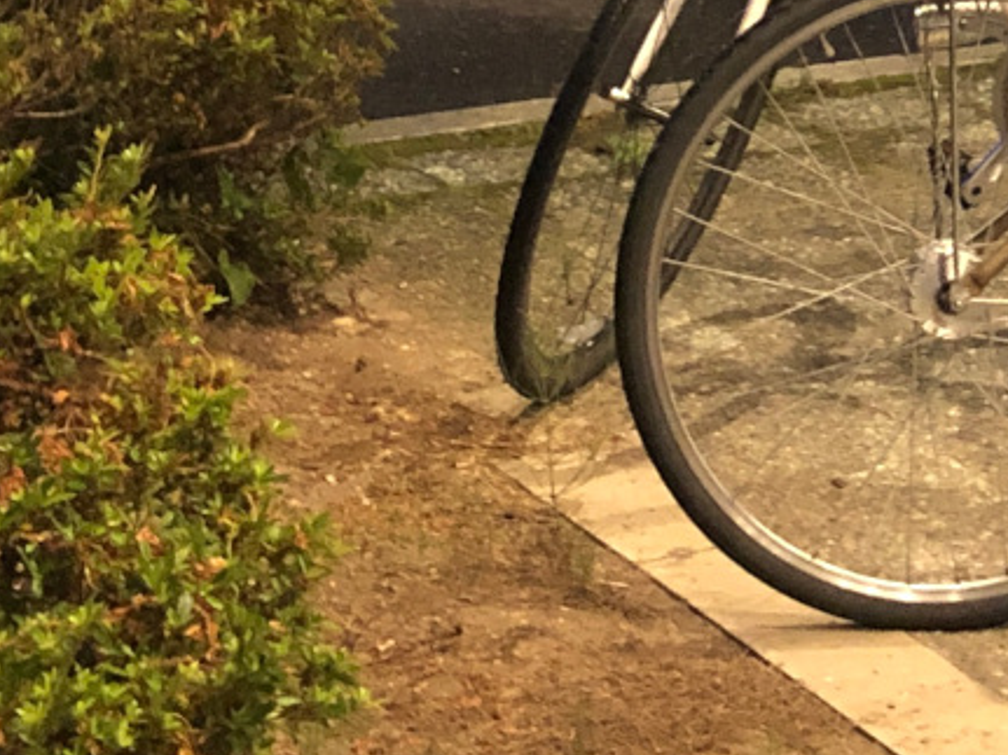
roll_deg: -0.2
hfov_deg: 14.9
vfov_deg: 10.7
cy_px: -584
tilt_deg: -3.9
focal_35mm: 130
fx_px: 3784
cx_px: 1055
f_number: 1.8
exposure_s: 1/4
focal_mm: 4
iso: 160
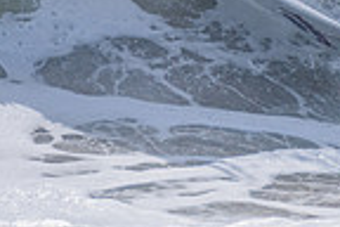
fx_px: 23241
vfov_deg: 0.6
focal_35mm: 2461
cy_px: -69
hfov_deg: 0.8
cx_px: 192
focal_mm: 500
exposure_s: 1/2000
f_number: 5.6
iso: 80
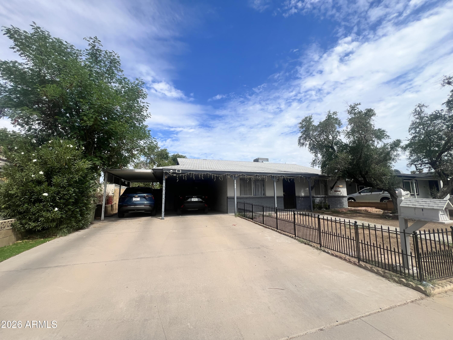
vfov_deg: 89.9
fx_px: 170
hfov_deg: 106.2
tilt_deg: +7.9
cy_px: 170
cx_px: 226
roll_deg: +0.3
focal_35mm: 13
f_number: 1.8
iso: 32
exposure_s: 1/2597
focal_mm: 1.57
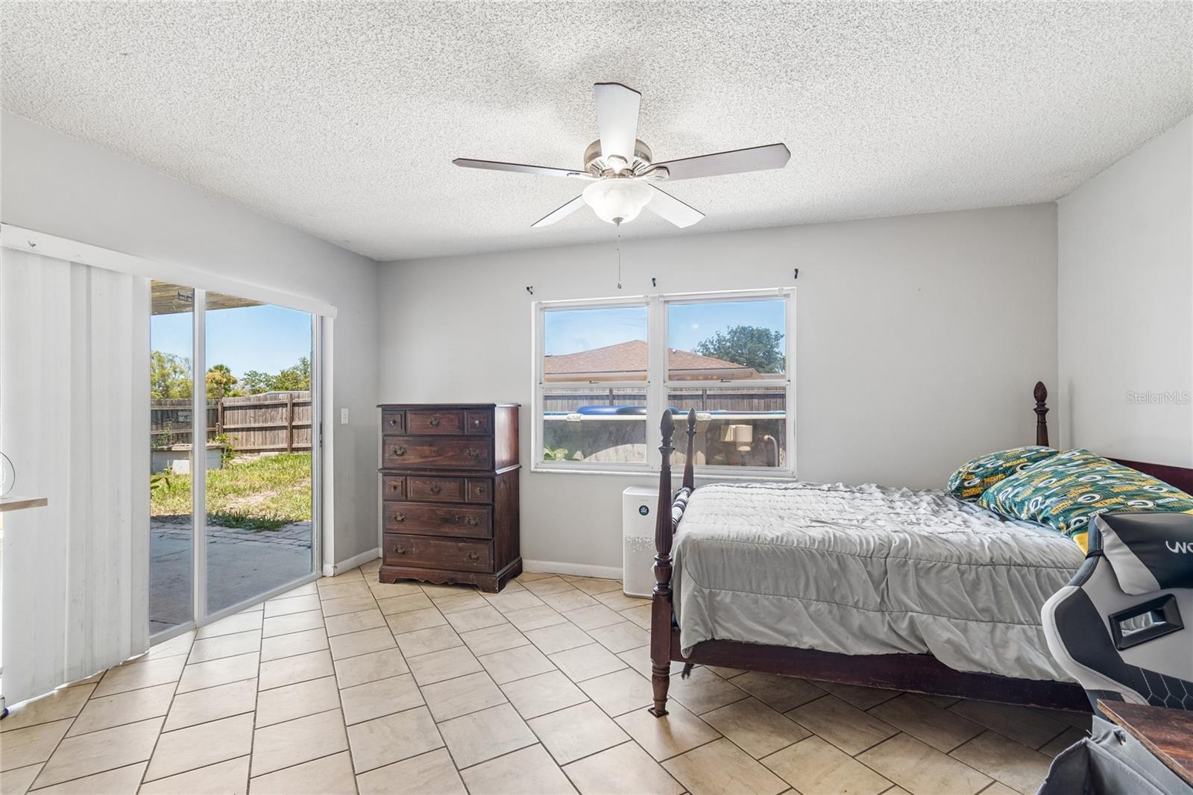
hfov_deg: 100.4
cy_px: 398
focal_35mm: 15
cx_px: 596
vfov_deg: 77.3
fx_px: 497
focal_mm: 10
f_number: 7.1
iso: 100
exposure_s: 1/5
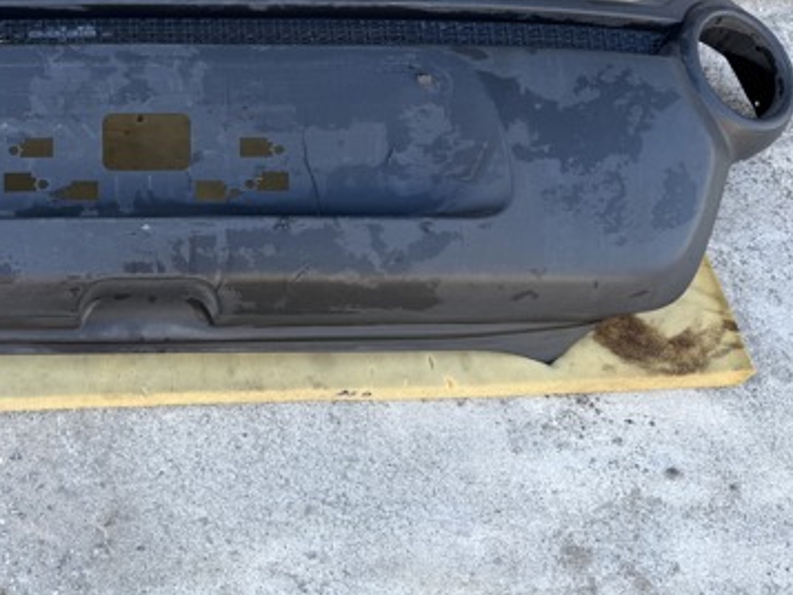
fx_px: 985
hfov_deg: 41.2
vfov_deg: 33.2
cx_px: 118
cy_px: 175
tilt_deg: -51.9
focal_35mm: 43
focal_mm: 6.76
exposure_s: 1/279
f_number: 1.78
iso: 80
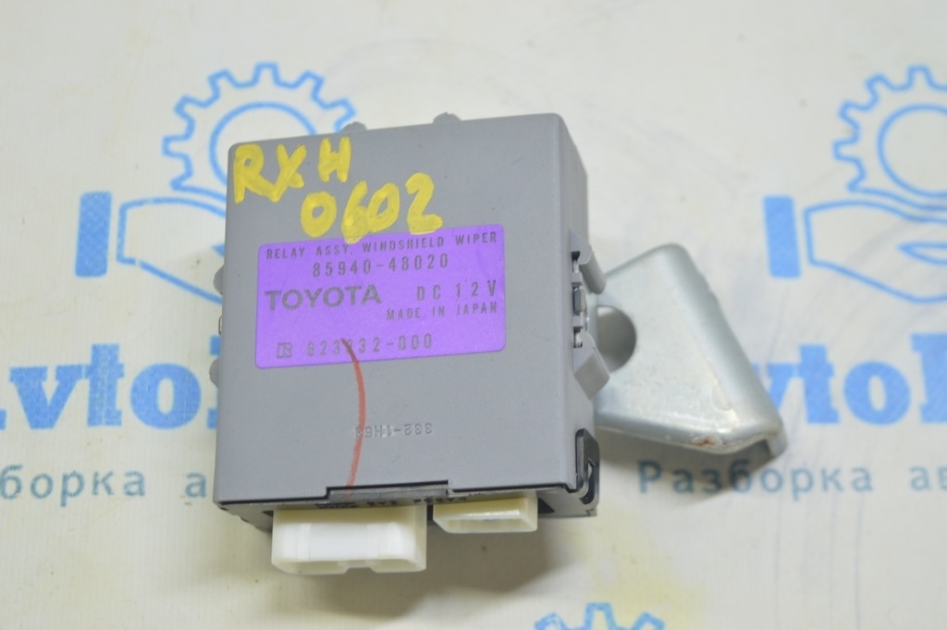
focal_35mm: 72
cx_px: 474
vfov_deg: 18.9
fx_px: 1892
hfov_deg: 28.1
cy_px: 315
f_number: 5.6
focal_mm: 48
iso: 400
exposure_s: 1/20
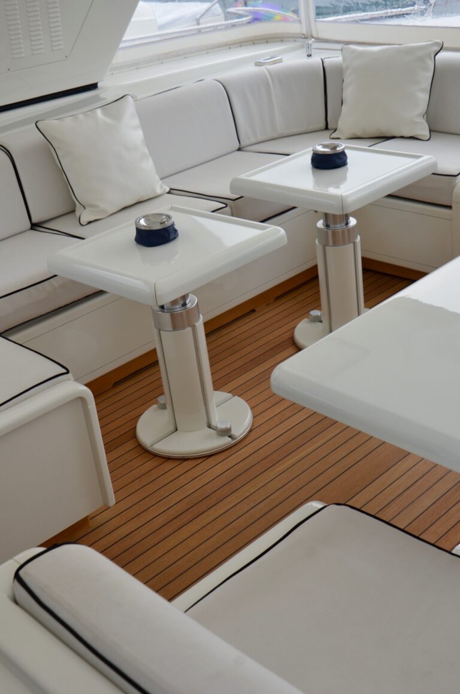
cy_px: 347
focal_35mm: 48
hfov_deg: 28.0
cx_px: 230
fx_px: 924
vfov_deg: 41.2
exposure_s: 1/200
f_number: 7.1
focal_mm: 32
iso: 200
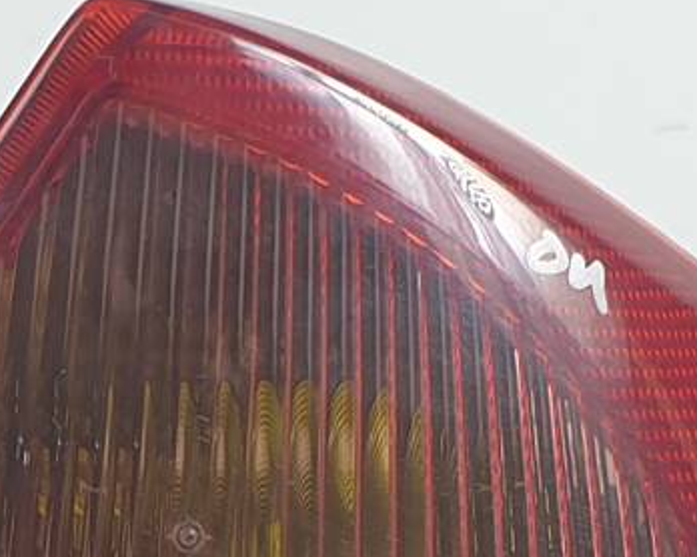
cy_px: 1030
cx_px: 68
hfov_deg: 18.0
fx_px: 2165
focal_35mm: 105
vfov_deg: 13.1
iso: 50
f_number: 2.4
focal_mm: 4.3
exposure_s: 1/130
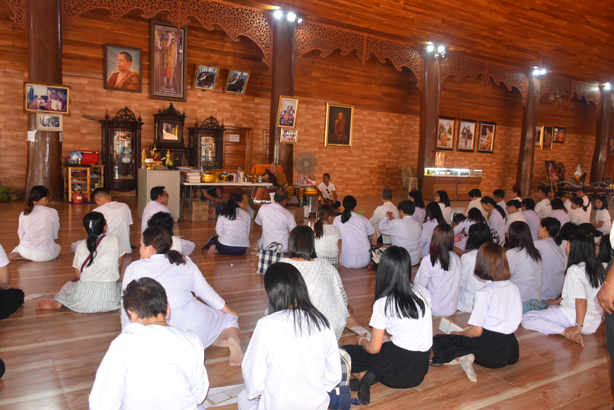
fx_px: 460
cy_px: 205
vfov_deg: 47.9
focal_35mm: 27
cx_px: 307
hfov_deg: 67.4
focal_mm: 18
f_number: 4.5
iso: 800
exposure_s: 1/80
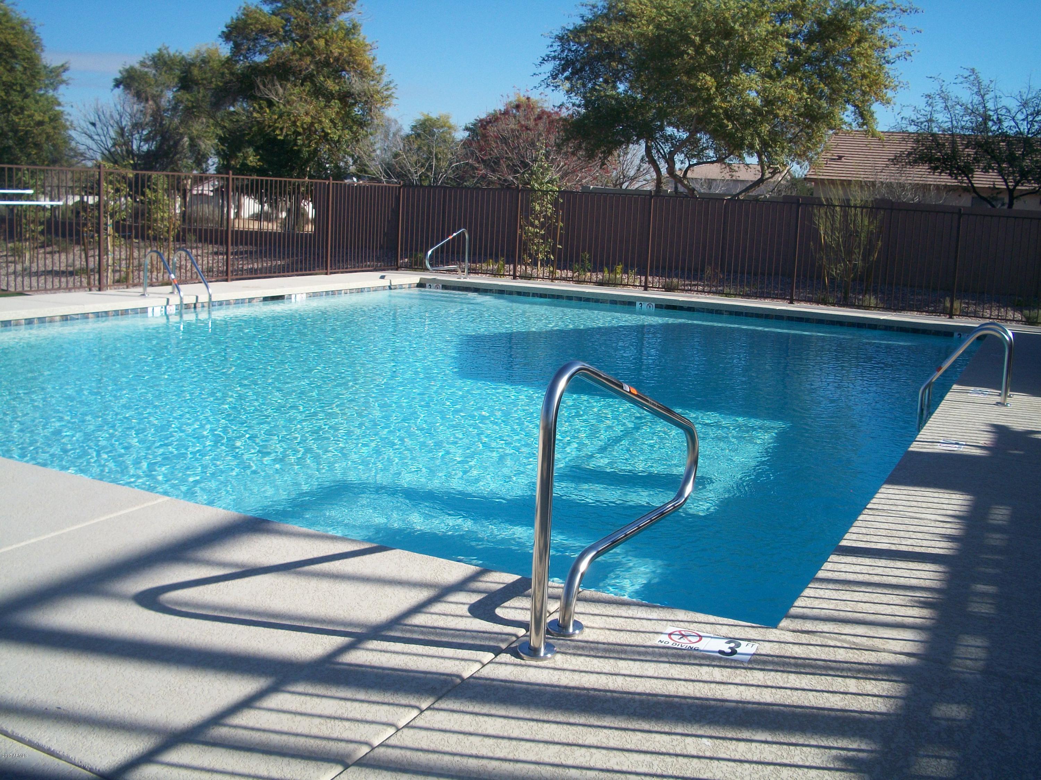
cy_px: 390
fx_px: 1053
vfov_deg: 40.7
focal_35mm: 35
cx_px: 520
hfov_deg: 52.6
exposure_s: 1/320
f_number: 5.6
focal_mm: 6.3
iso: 80
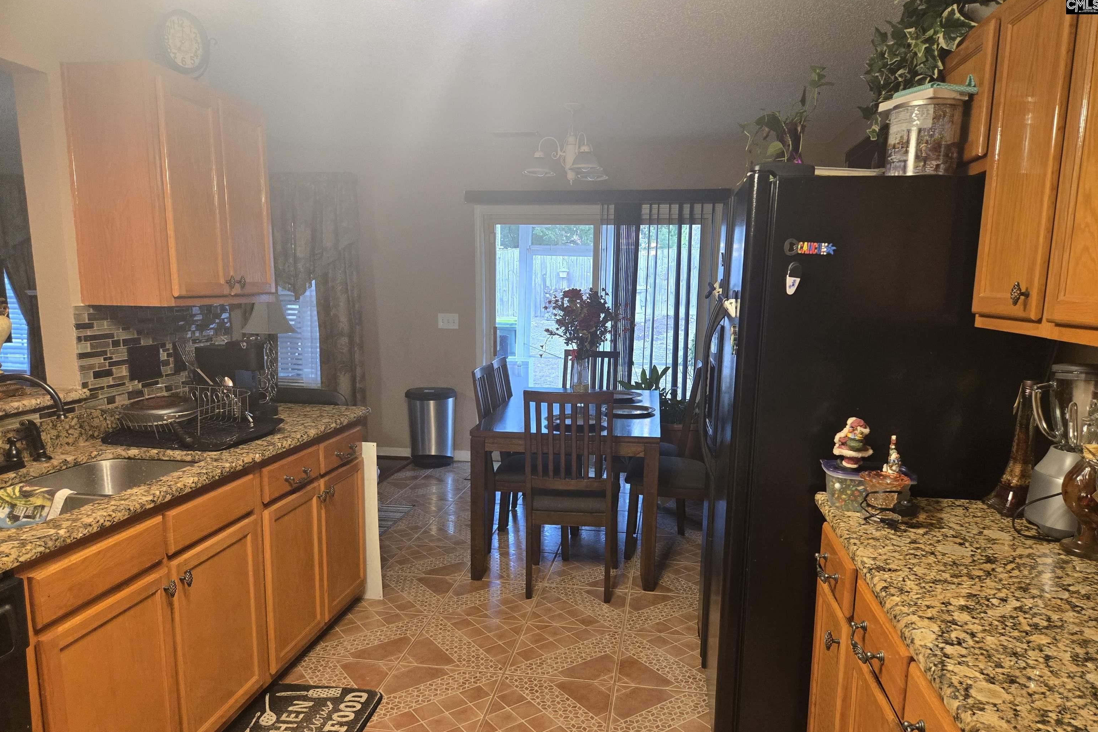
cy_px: 409
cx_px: 550
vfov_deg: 53.0
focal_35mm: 24
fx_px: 732
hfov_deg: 73.7
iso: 500
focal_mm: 5.4
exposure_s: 1/120
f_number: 1.8
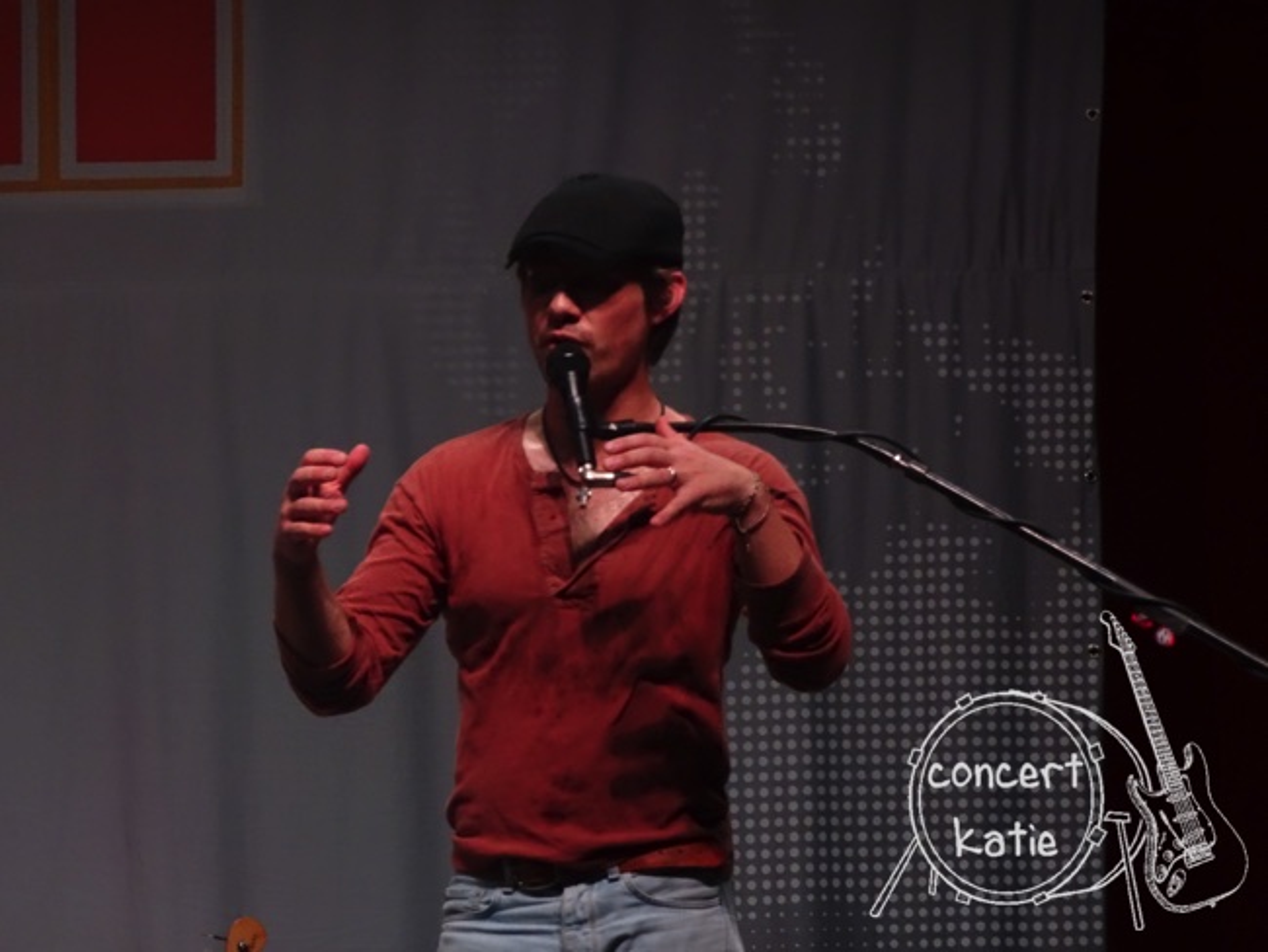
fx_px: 10993
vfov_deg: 5.0
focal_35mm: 300
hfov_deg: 6.6
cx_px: 634
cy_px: 476
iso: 800
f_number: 6.3
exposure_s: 1/40
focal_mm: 51.19
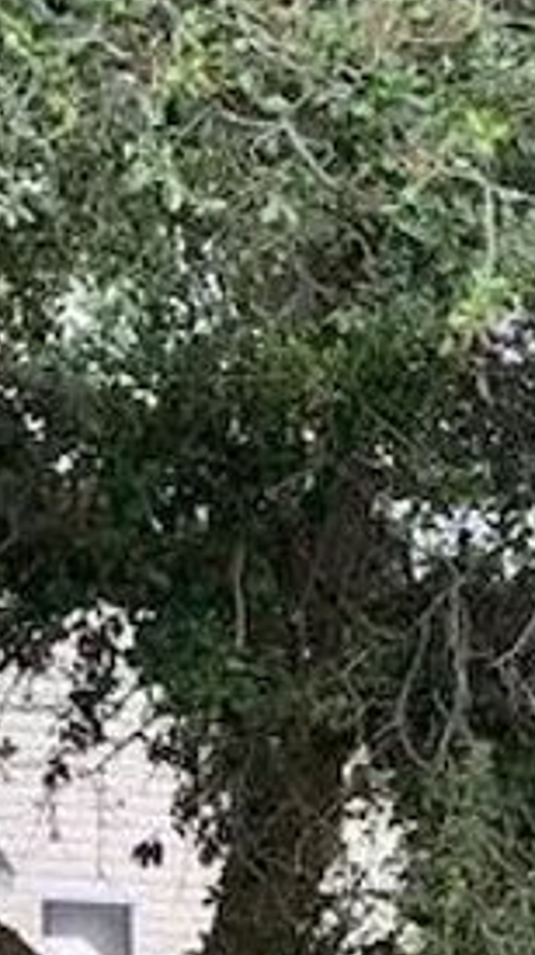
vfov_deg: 21.0
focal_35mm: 88
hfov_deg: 13.3
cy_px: 1373
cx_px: 646
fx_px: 2227
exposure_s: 1/121
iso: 40
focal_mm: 4.25
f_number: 1.8
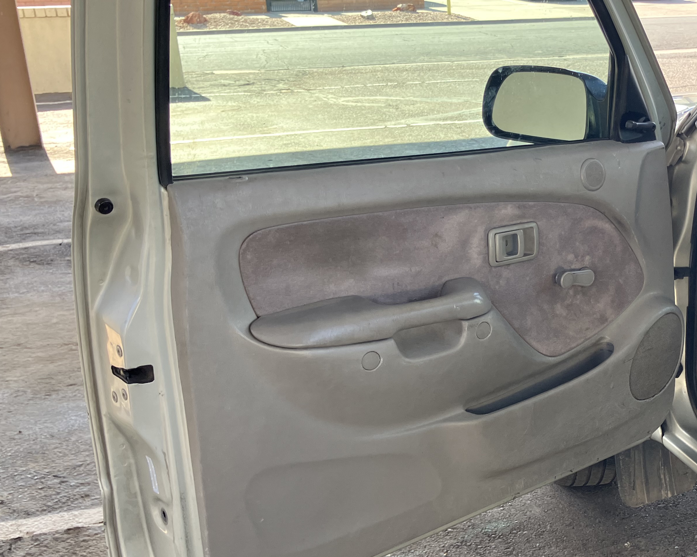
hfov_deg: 38.5
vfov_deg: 32.7
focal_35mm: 46
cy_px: 311
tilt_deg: -21.5
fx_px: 949
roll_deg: +0.5
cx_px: 579
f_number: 1.8
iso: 40
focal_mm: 3.99
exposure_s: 1/133
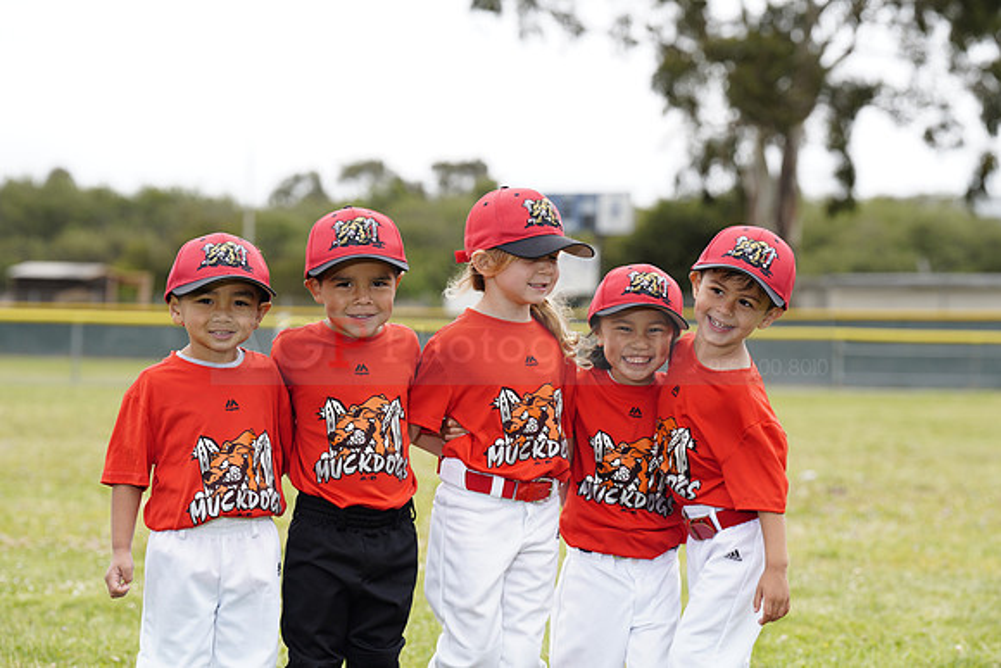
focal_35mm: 131
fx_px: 3643
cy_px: 334
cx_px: 500
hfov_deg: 15.6
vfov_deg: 10.5
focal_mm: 131
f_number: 5.6
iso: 100
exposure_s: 1/250
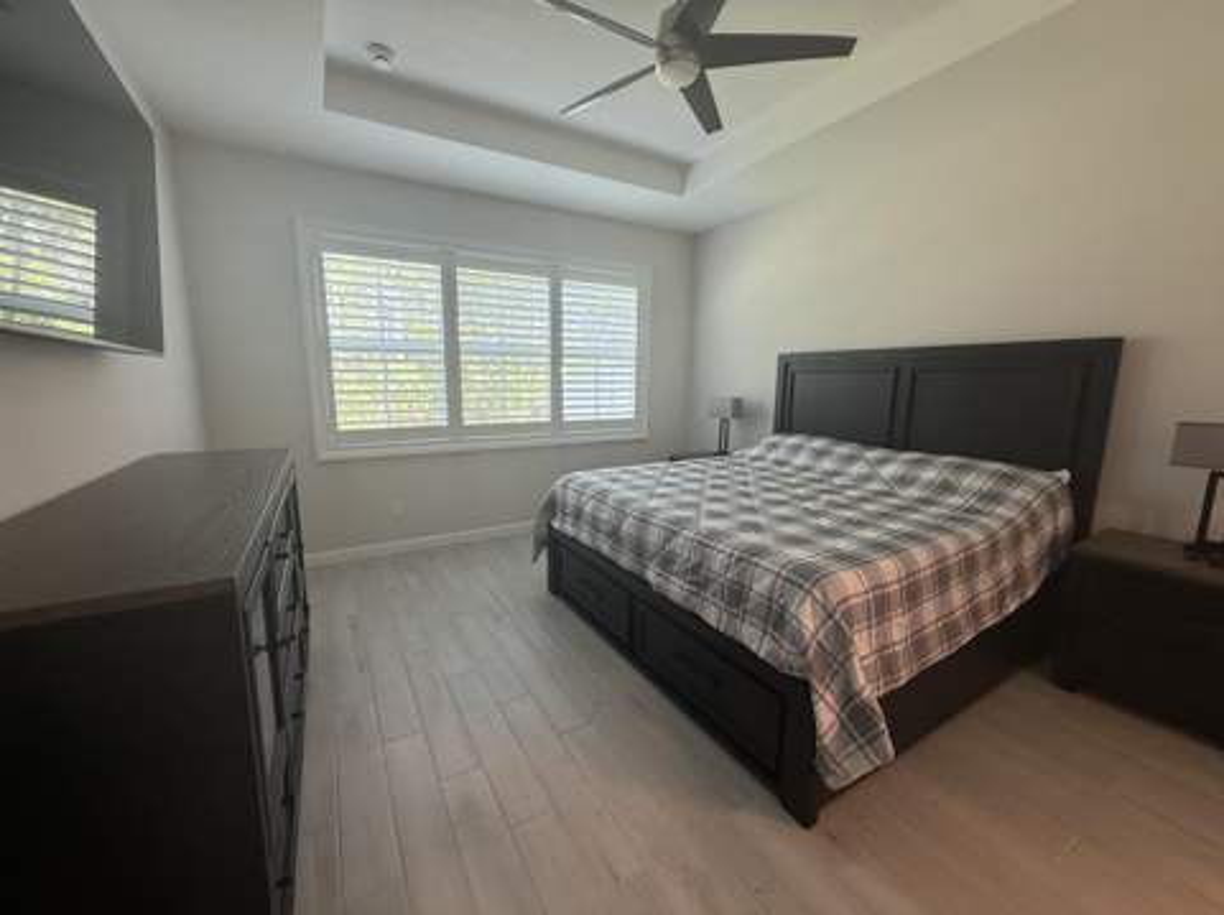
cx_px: 612
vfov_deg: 85.6
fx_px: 495
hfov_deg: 102.1
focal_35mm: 14
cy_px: 458
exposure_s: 1/120
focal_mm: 2.22
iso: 160
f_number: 2.2
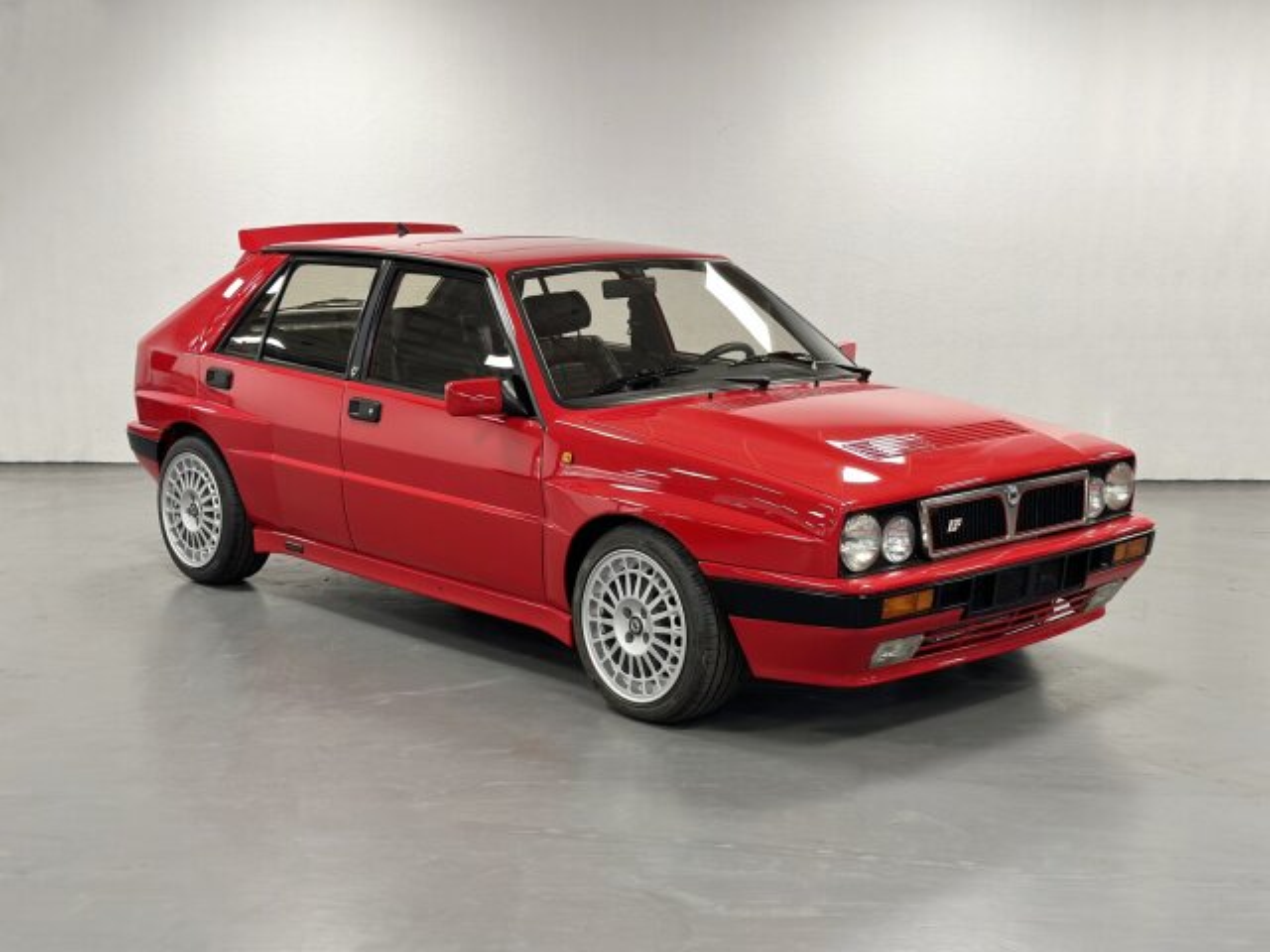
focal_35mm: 48
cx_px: 635
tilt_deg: -10.4
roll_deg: +0.7
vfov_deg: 30.3
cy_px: 476
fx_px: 1761
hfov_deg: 39.7
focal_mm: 6.86
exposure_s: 1/60
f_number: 1.78
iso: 125
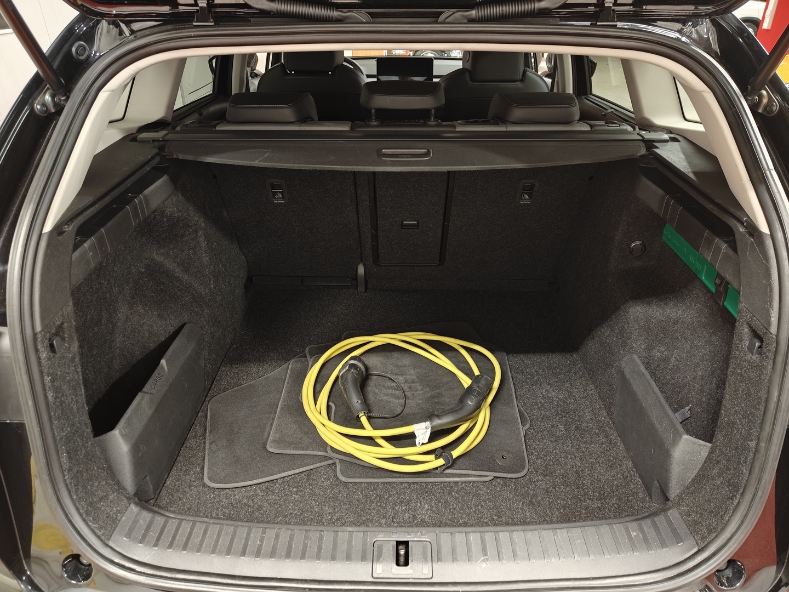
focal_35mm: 24
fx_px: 547
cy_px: 296
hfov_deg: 71.6
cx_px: 394
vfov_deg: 56.8
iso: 1000
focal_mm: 5.59
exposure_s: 1/33
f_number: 1.8
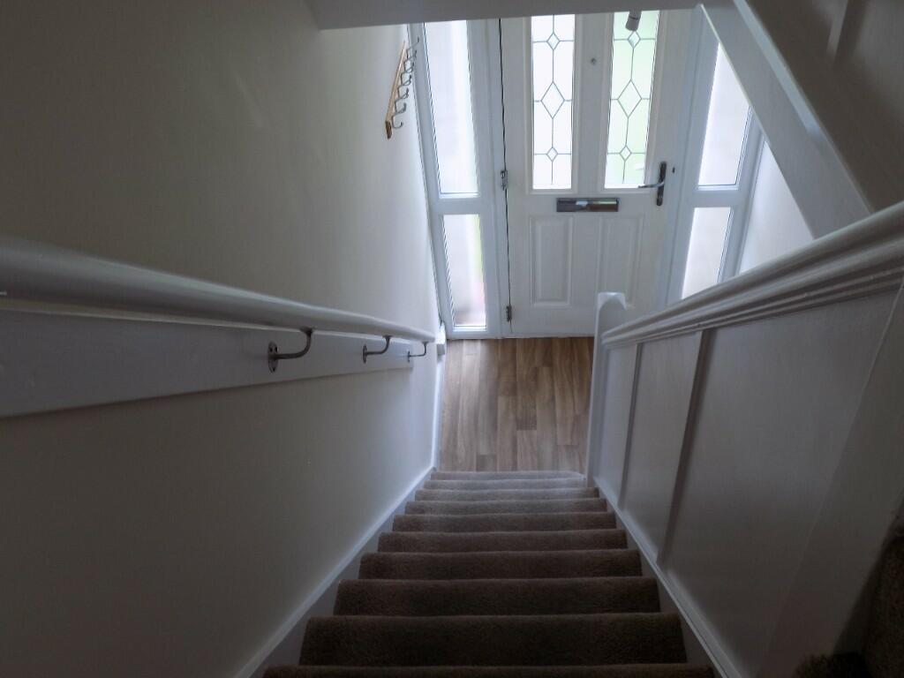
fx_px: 783
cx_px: 452
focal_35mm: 30
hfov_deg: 60.0
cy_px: 339
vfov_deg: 46.8
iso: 80
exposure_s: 1/30
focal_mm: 5.3
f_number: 3.3
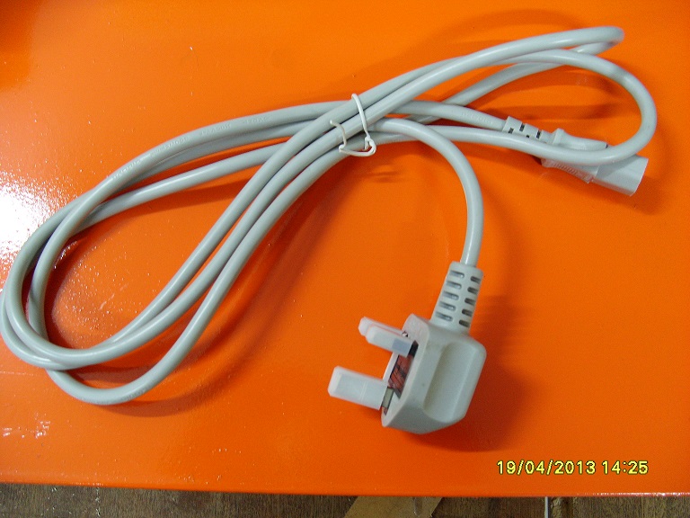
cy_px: 259
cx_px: 345
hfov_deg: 52.6
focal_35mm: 35
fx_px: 698
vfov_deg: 40.7
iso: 200
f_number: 2.8
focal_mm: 7.8
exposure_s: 1/10
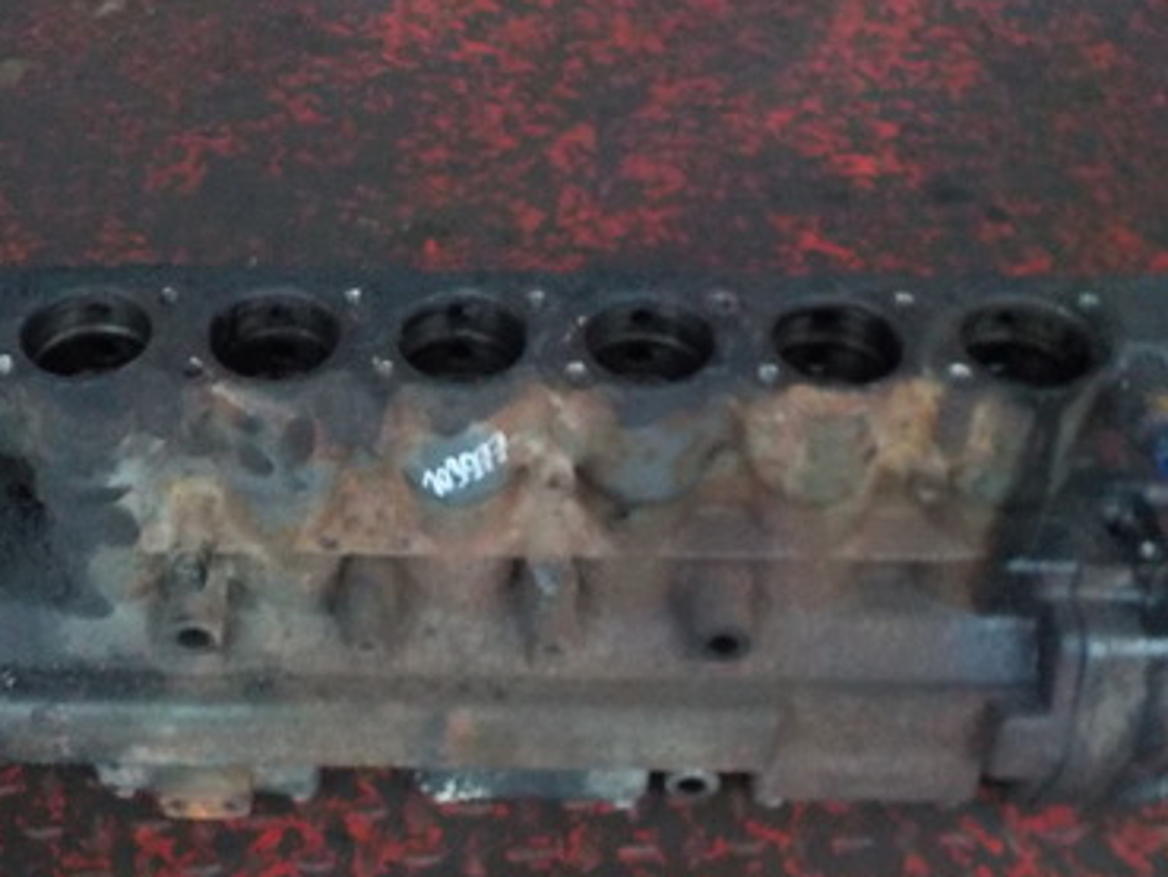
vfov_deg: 27.7
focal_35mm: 52
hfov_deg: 36.6
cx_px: 434
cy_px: 241
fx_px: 1755
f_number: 3.3
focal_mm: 4.1
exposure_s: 1/13
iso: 800
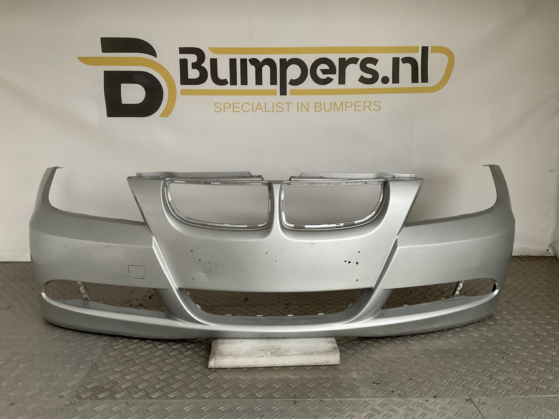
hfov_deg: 61.7
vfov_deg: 48.2
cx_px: 280
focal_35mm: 29
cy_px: 210
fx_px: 468
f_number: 1.8
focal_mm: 3
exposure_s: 1/60
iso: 100
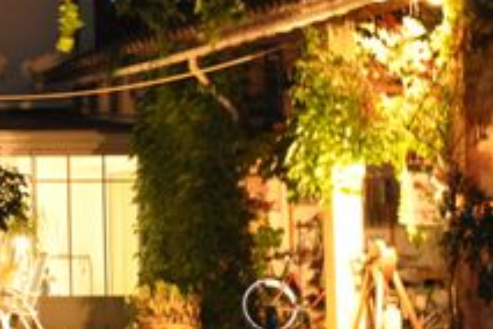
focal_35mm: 203
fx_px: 2780
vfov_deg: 6.8
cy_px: 103
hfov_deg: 9.9
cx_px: -197
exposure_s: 1
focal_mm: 48
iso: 800
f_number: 4.8
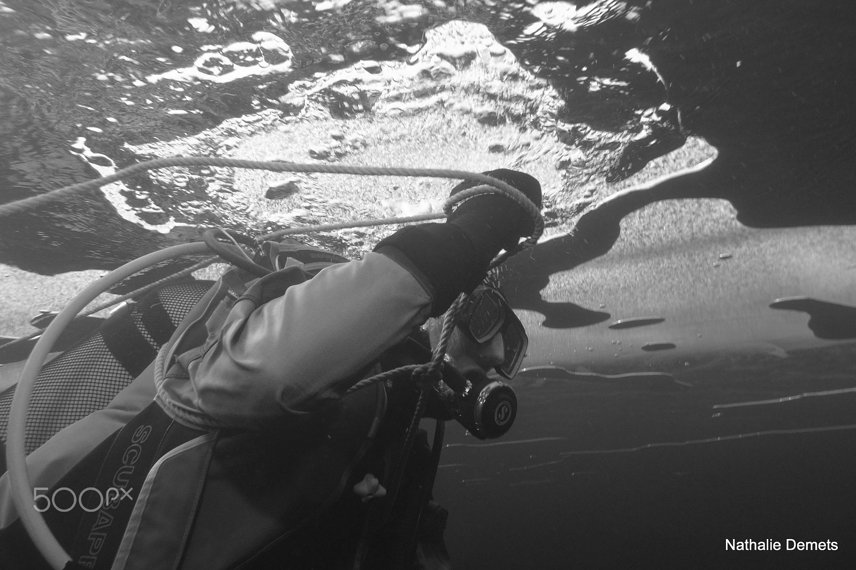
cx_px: 428
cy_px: 285
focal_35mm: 27
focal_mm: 10
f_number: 6.3
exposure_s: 1/60
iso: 160
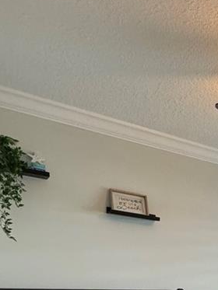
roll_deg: -0.5
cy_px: 343
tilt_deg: -8.2
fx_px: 378
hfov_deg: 27.5
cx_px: 275
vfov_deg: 34.3
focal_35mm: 45
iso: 320
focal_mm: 2.22
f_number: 2.2
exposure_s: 1/120
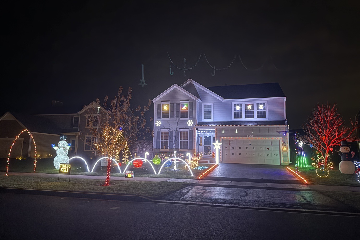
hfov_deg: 71.5
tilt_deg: +9.4
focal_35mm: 25
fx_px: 250
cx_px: 180
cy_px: 114
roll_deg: -1.6
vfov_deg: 51.2
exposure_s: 1/20
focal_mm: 6.76
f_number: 1.78
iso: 1000
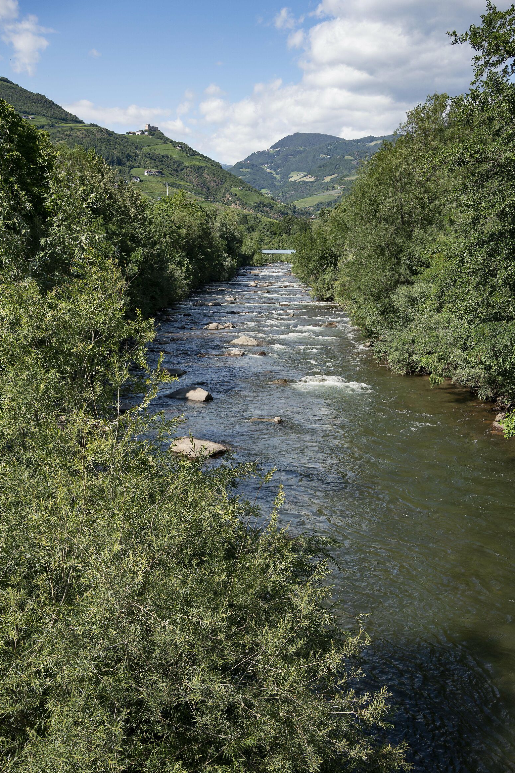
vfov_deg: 53.1
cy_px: 392
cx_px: 261
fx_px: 772
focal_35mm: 36
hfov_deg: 36.9
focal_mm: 35
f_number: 9
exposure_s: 1/400
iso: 400
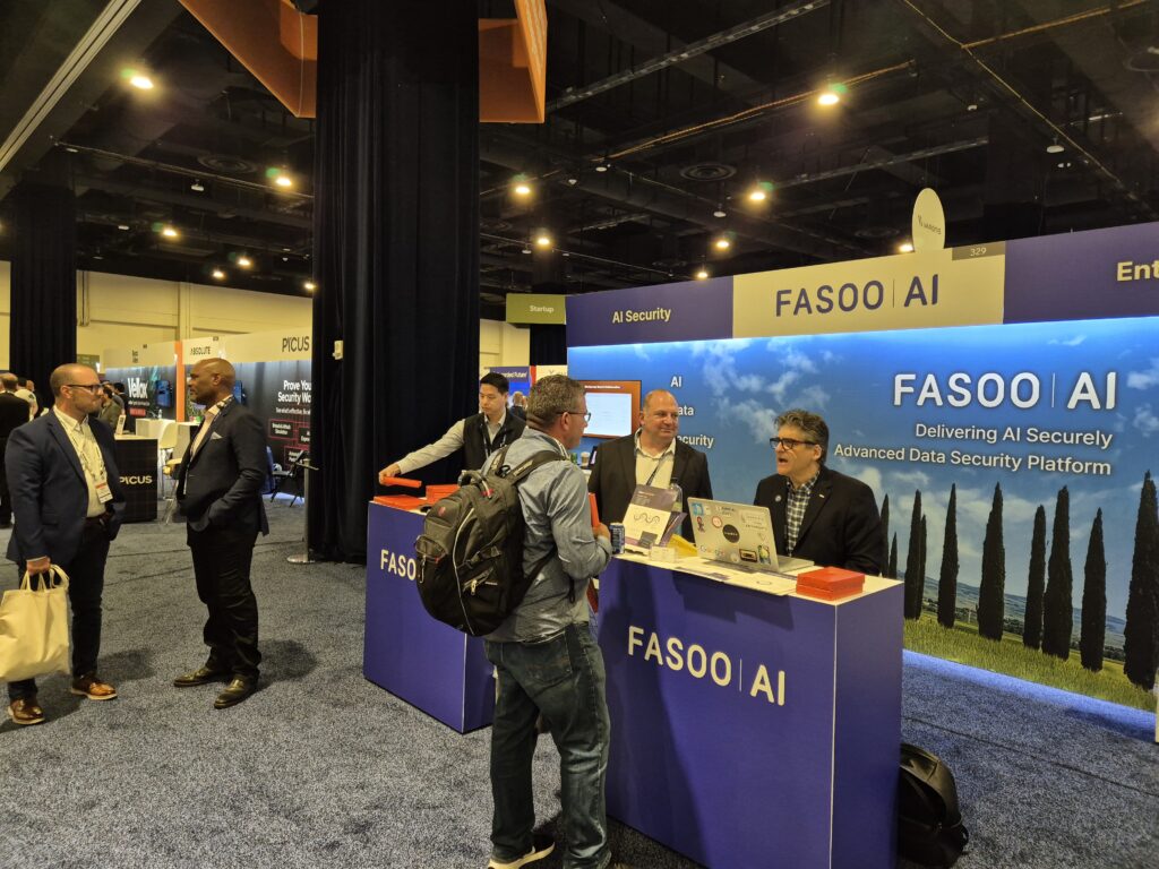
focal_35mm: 23
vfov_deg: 58.9
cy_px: 434
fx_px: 770
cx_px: 580
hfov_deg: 73.9
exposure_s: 1/120
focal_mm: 5.4
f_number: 1.8
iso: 320
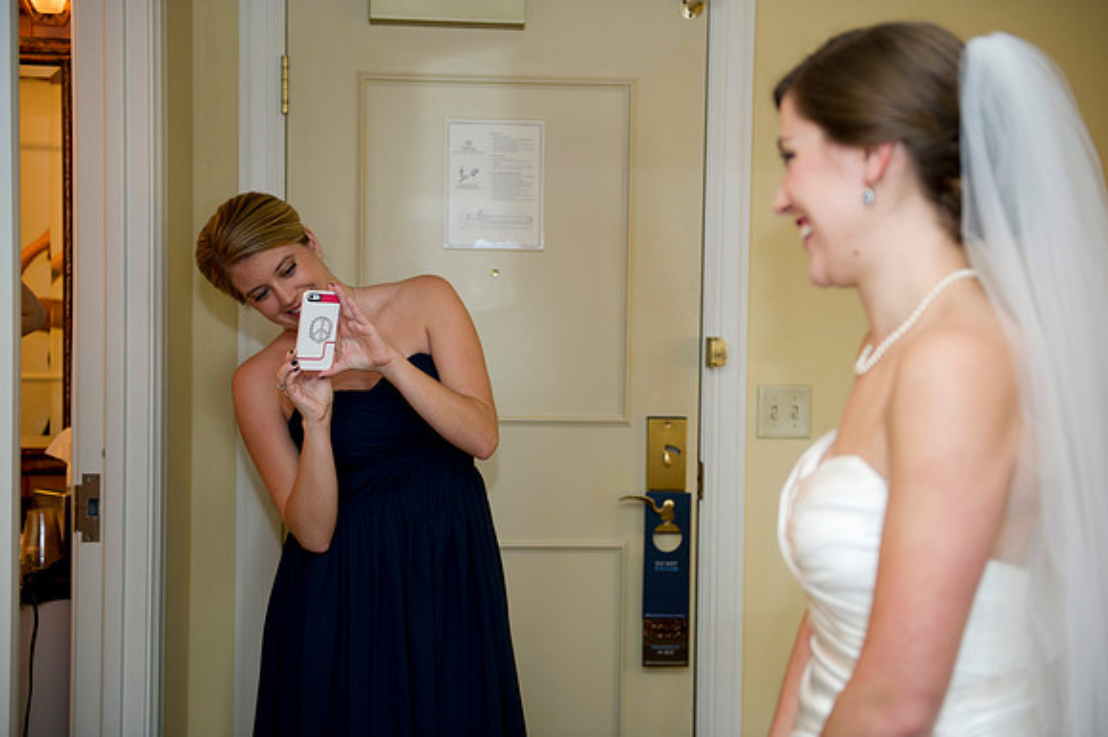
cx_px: 554
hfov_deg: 38.2
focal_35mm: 52
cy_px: 368
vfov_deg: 26.0
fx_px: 1599
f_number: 2.8
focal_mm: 52
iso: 640
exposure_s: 1/125
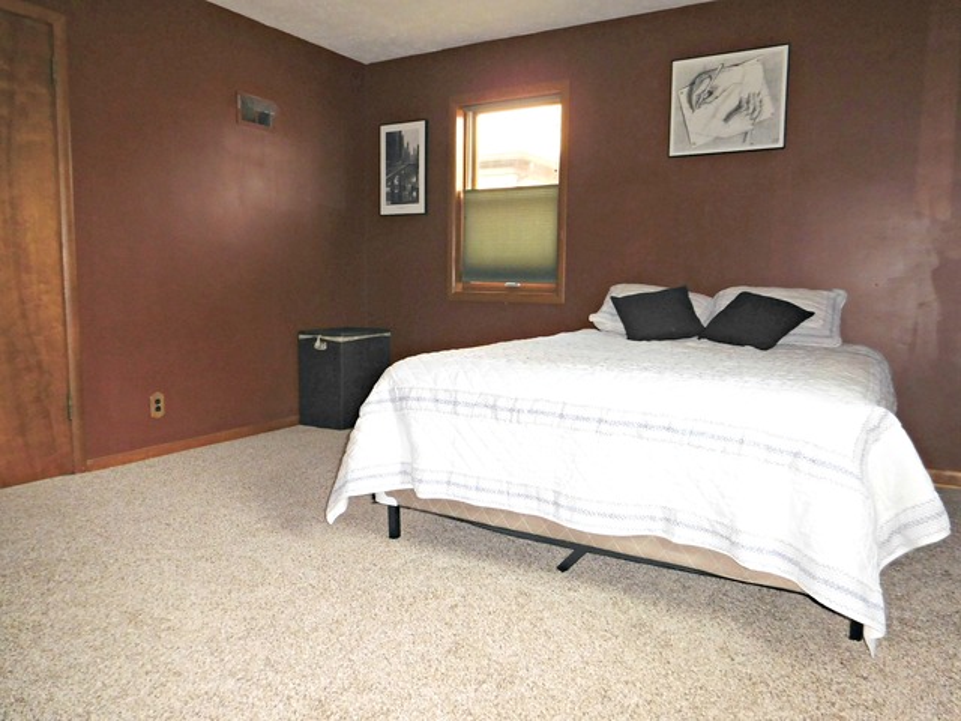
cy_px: 360
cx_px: 480
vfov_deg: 54.9
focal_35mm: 25
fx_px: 694
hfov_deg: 69.4
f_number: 3.4
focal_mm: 4.5
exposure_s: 1/30
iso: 280
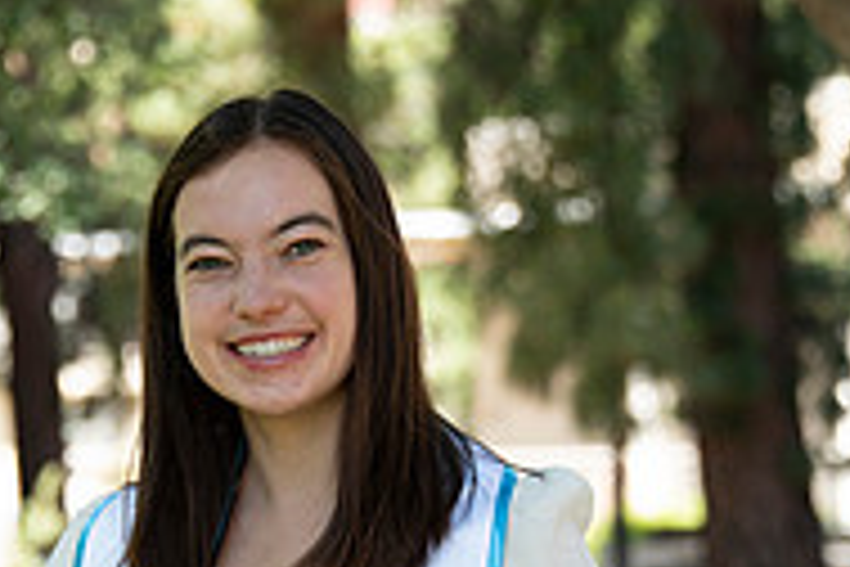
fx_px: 6516
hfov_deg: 7.5
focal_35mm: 276
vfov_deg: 5.0
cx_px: 400
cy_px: 742
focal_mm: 116
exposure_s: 1/320
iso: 640
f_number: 5.6
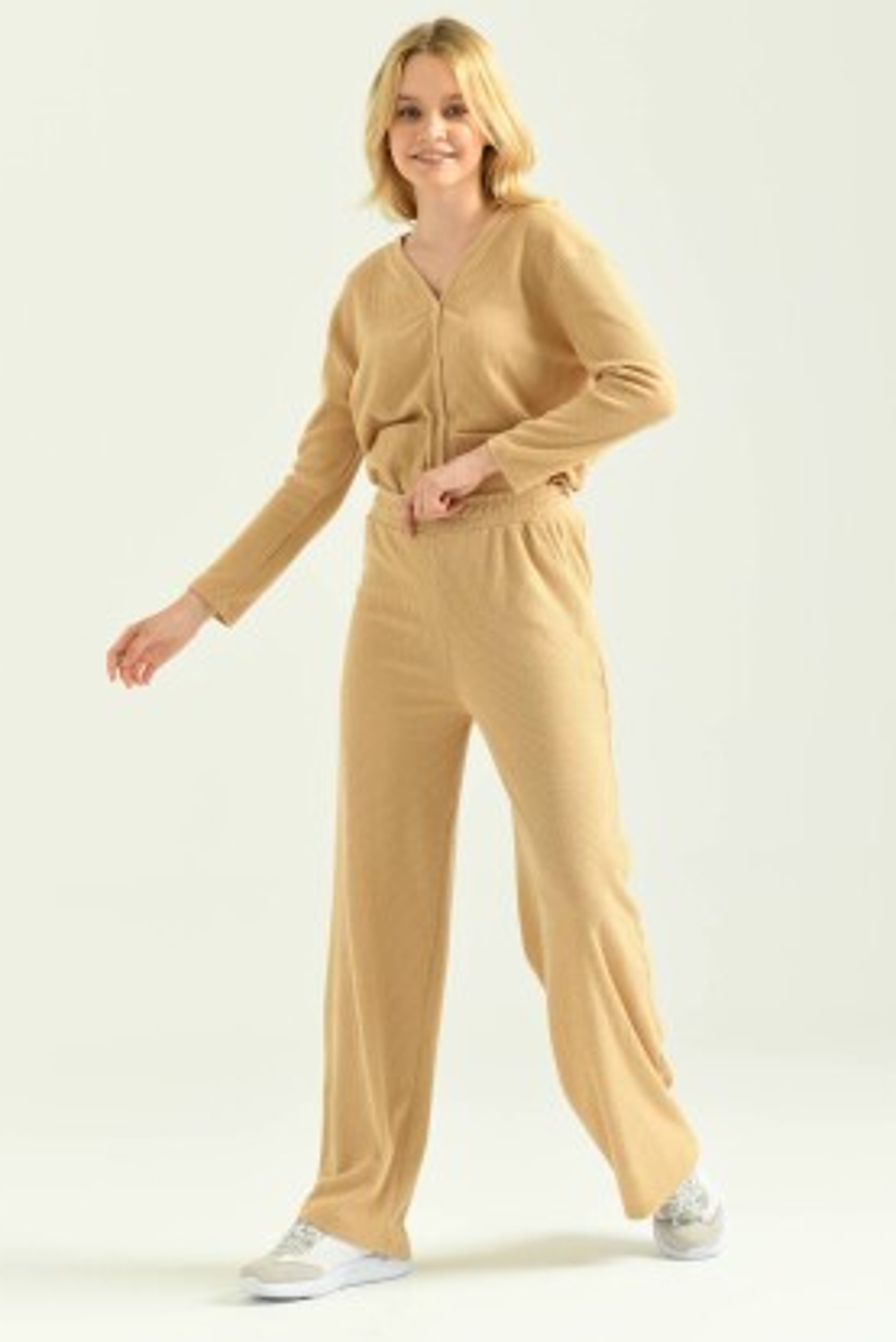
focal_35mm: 104
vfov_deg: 19.6
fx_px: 3879
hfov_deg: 13.2
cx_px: 430
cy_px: 708
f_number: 5.6
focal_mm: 80
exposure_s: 1/160
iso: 125
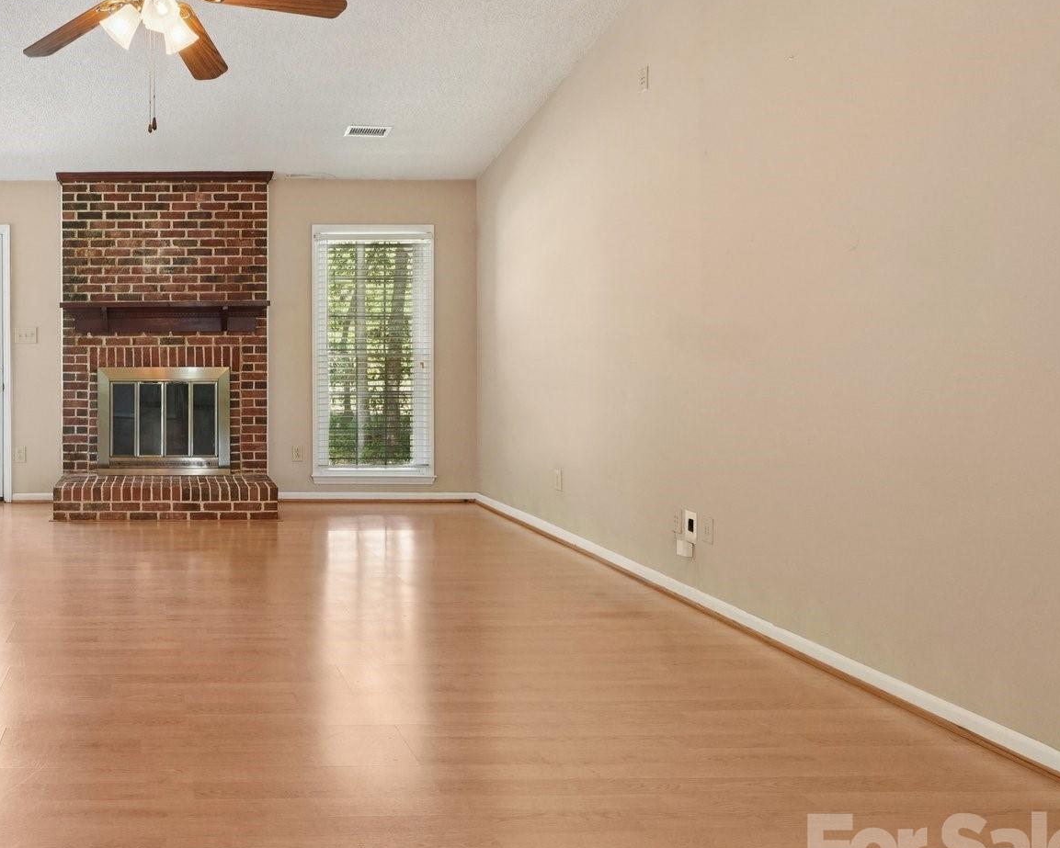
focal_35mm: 25
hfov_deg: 60.4
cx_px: 159
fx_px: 784
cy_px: 367
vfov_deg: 56.6
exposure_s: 1/6
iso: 400
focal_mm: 10
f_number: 8
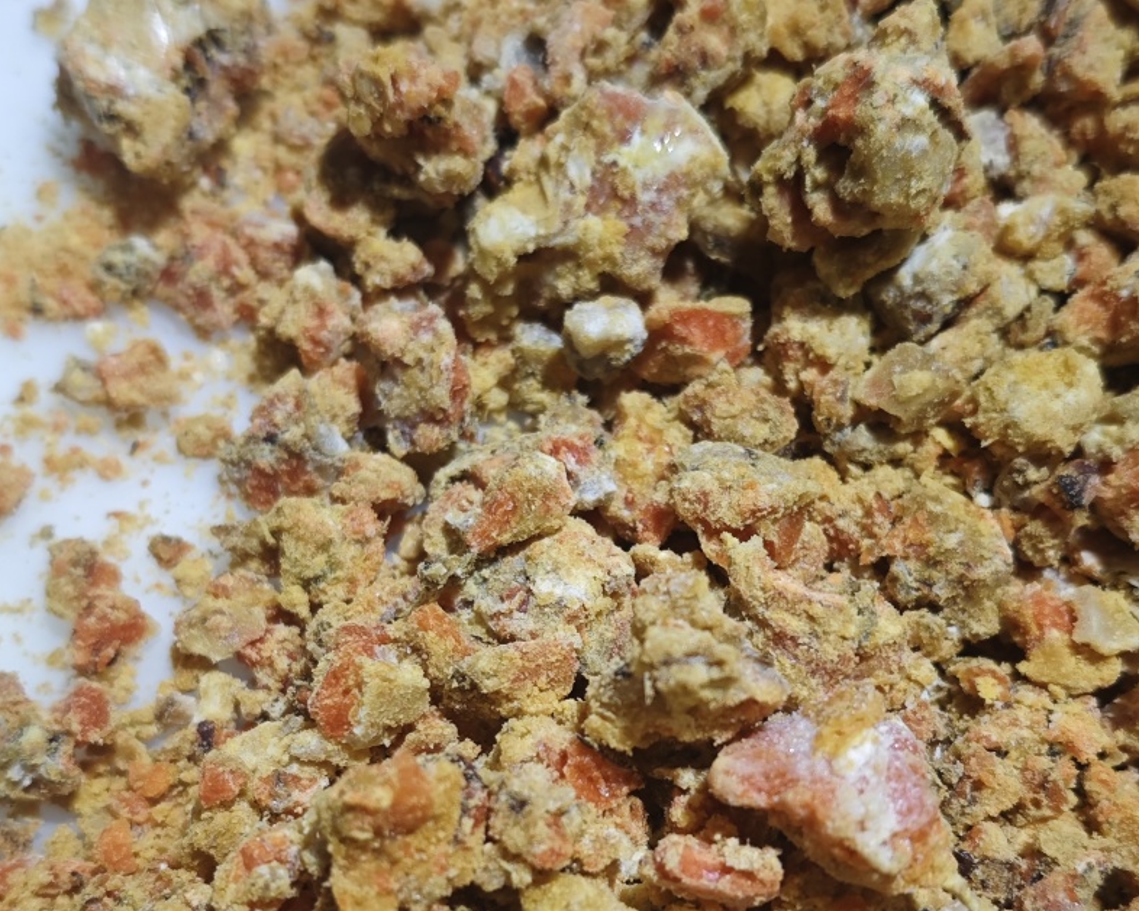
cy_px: 610
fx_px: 1652
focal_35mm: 49
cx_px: 578
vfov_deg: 30.6
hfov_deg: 38.0
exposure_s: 1/78.1
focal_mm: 6.68
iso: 400
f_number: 1.42
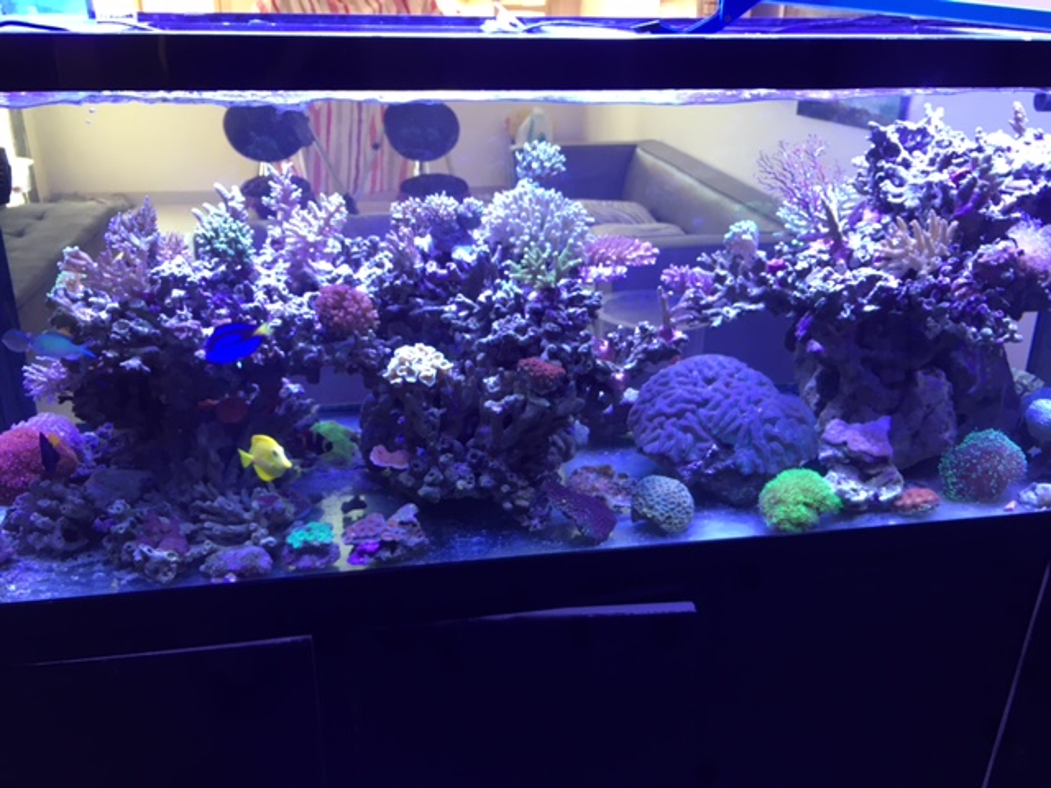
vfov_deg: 48.2
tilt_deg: -24.7
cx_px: 526
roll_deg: -0.2
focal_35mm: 29
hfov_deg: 61.7
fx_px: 880
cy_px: 394
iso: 80
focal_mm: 4.15
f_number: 2.2
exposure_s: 1/33
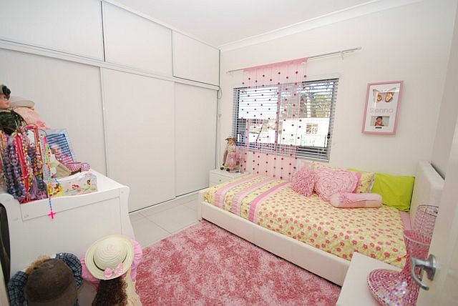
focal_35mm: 15
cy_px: 153
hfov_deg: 100.3
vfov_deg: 77.4
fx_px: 191
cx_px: 229
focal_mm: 10
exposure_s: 1/60
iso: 200
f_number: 4
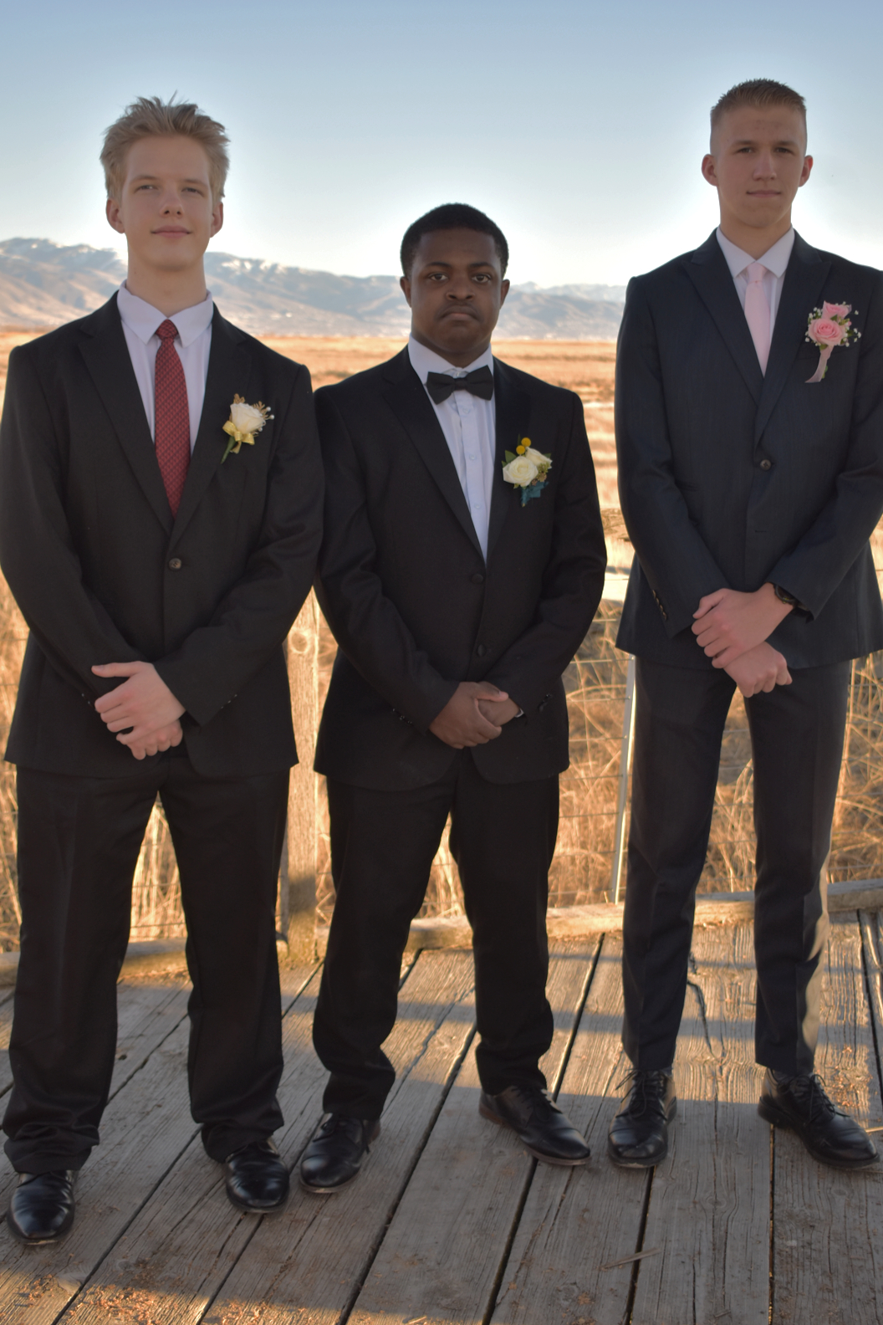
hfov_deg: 29.2
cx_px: 449
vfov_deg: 42.7
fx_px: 1692
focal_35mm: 46
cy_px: 656
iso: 200
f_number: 4.2
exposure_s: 1/400
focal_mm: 30
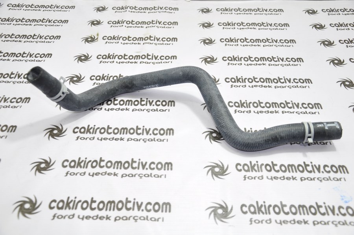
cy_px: 118
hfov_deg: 49.6
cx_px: 177
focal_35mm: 39
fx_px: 383
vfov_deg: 34.1
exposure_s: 1/15
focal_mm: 26
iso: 200
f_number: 4
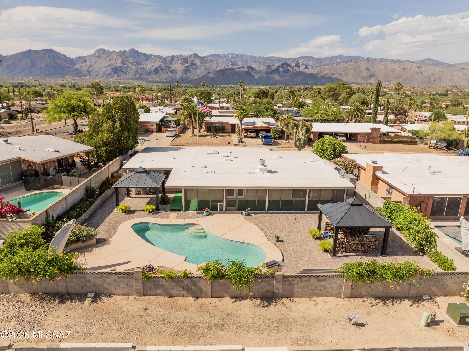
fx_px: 325
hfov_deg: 71.6
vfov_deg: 56.8
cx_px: 234
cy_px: 176
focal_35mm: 24
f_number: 2.8
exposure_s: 1/80
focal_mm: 12.29
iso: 200
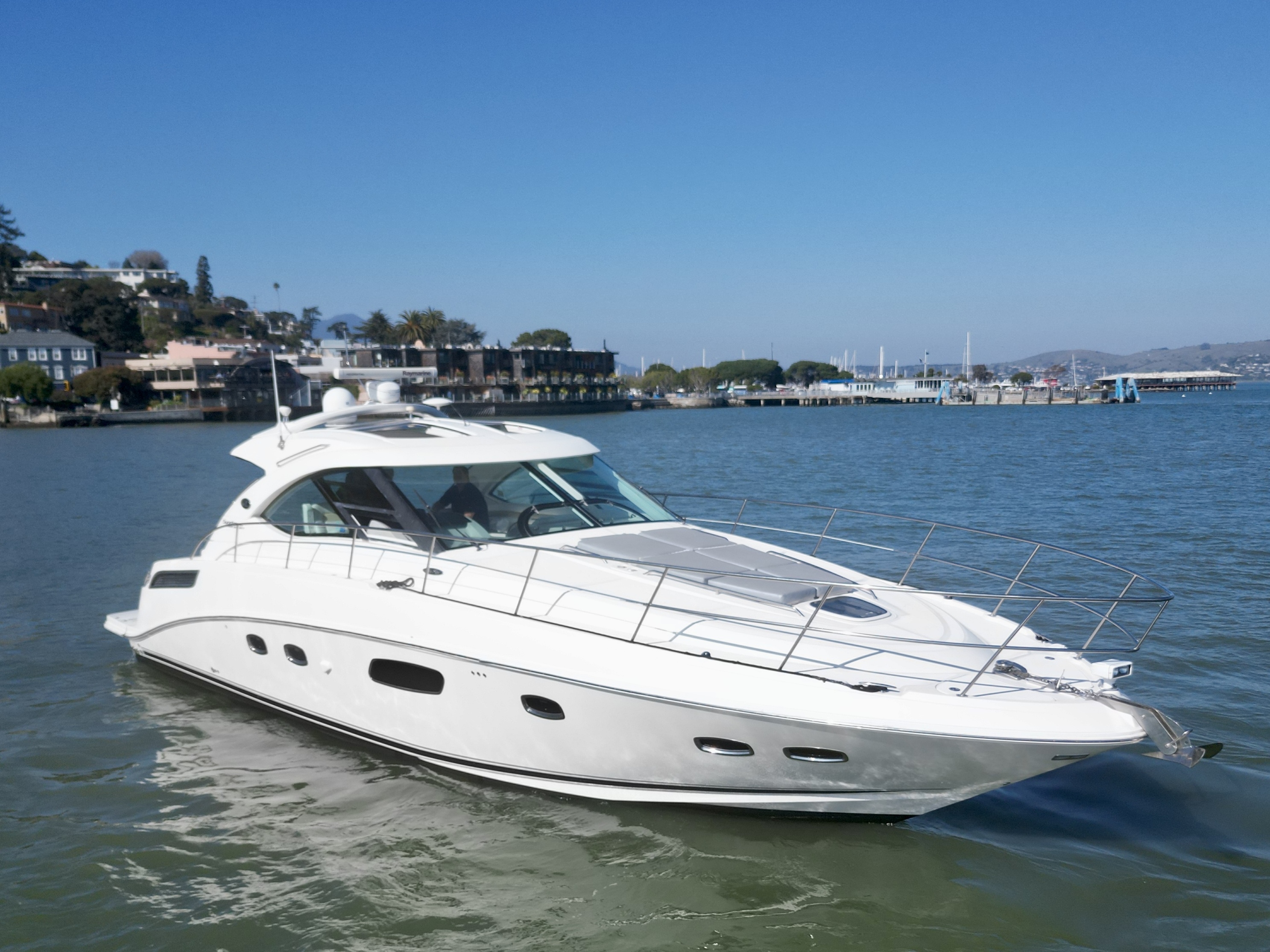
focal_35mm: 24
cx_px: 635
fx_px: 880
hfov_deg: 71.6
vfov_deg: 56.8
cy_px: 476
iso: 150
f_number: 1.7
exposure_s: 1/5000
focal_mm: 6.72
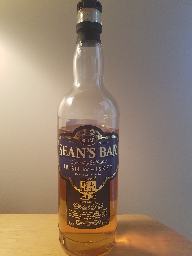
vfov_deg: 67.3
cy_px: 128
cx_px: 96
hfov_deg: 53.1
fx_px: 192
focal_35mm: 26
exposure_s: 1/60
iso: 100
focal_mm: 4.2
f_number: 1.7
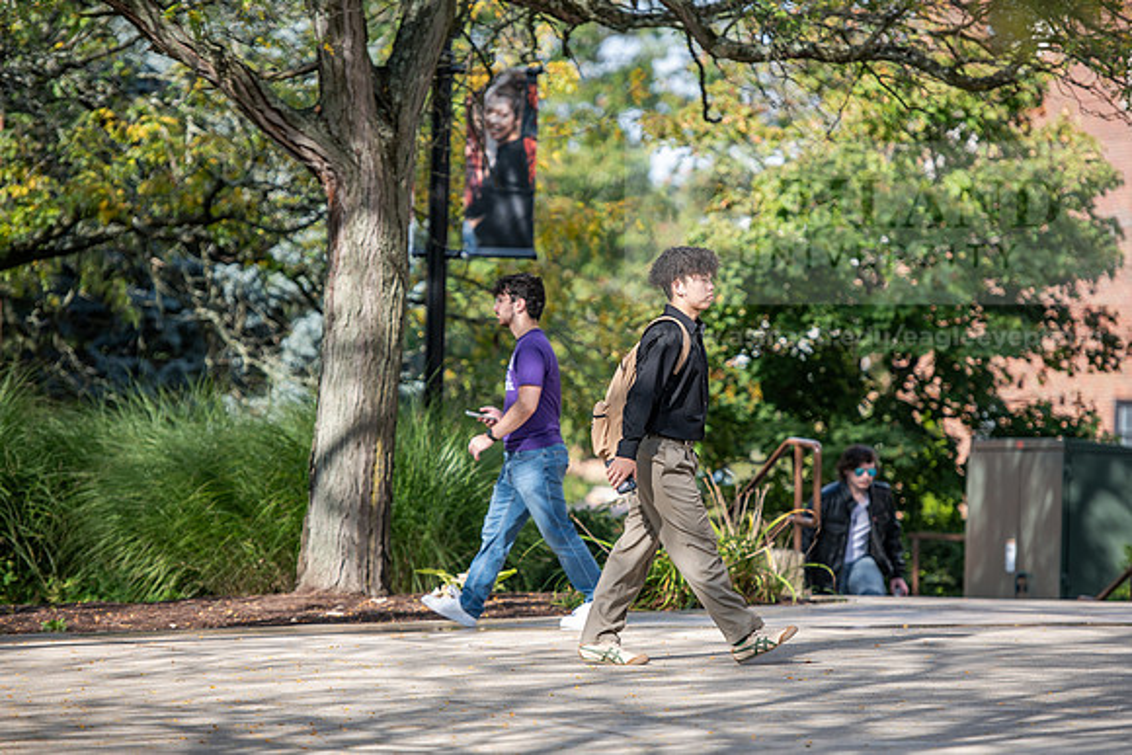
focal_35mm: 172
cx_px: 610
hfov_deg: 11.9
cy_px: 407
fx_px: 5424
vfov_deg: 8.0
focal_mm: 160
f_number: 2.8
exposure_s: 1/400
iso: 100
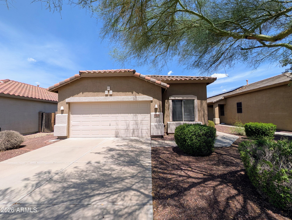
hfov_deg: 110.5
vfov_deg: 94.6
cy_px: 110
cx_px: 146
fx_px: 101
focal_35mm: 12
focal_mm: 2.02
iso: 51
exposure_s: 1/3247
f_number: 1.7
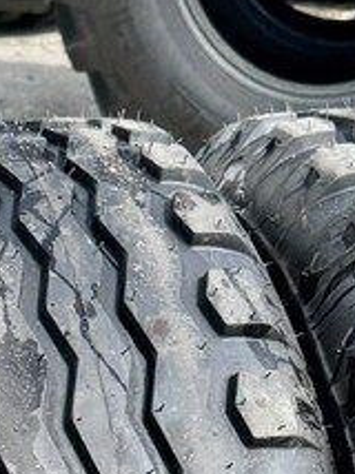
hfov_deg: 15.2
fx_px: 1329
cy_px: 664
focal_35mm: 97
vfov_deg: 18.4
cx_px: 140
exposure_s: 1/2604
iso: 80
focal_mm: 6.76
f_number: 1.78
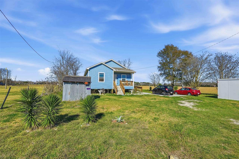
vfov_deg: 73.7
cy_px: 80
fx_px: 106
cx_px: 120
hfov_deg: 96.7
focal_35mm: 16
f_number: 8
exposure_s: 1/2000
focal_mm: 16
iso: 100
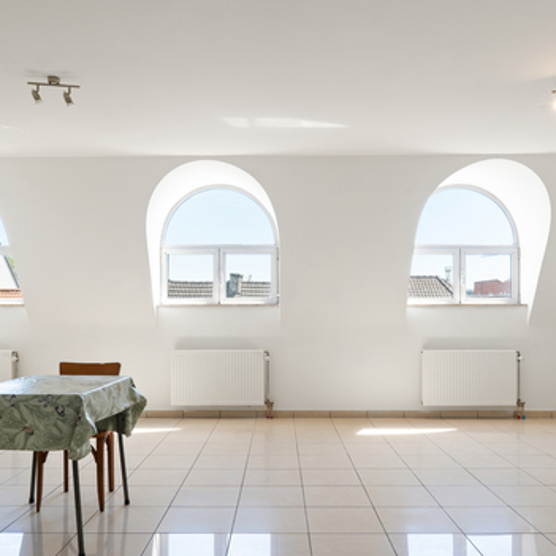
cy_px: 311
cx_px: 279
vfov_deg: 52.4
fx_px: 563
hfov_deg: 52.5
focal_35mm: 31
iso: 250
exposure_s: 1/8
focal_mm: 16
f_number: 11
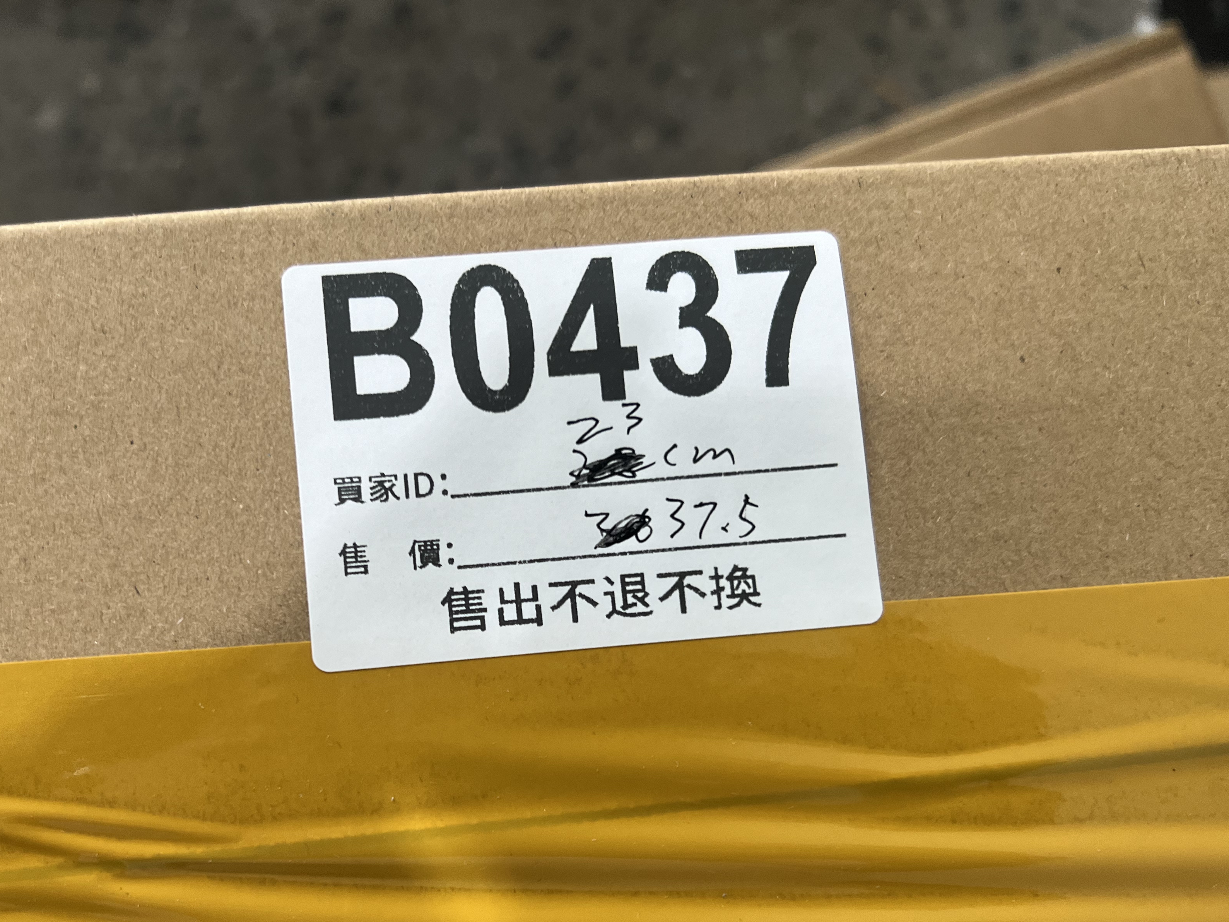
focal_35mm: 33
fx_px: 1172
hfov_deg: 55.1
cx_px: 511
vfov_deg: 42.6
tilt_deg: -86.7
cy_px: 573
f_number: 1.5
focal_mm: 5.7
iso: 125
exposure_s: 1/100
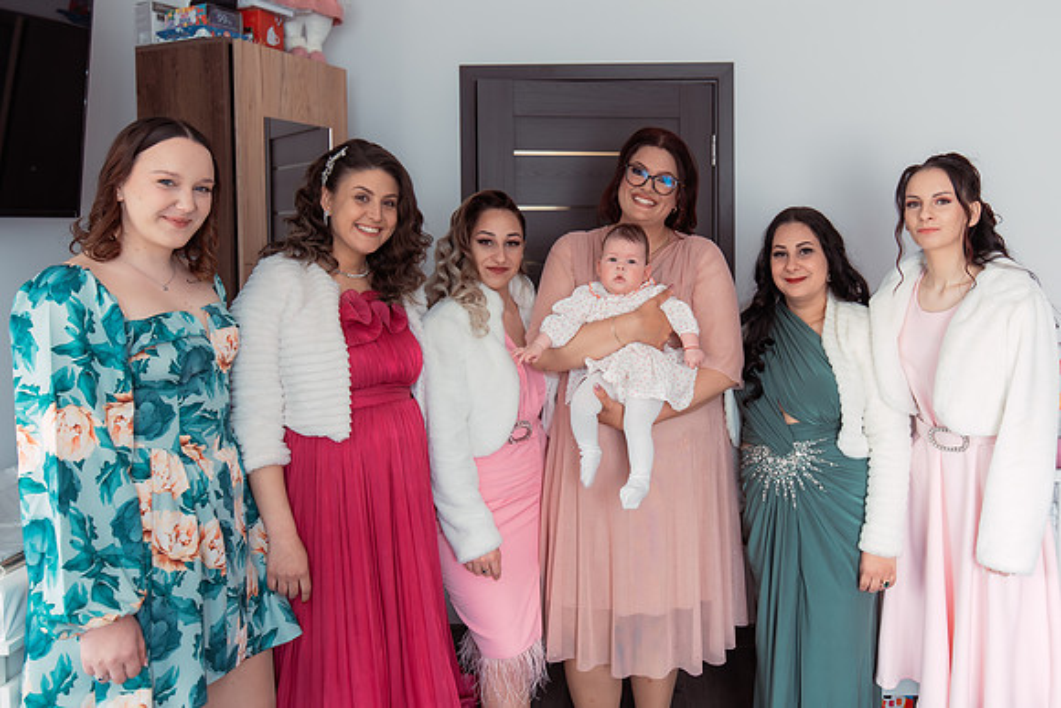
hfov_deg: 64.4
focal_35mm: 28
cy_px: 291
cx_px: 625
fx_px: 834
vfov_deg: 45.8
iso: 640
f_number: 2.8
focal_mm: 24
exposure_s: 1/250
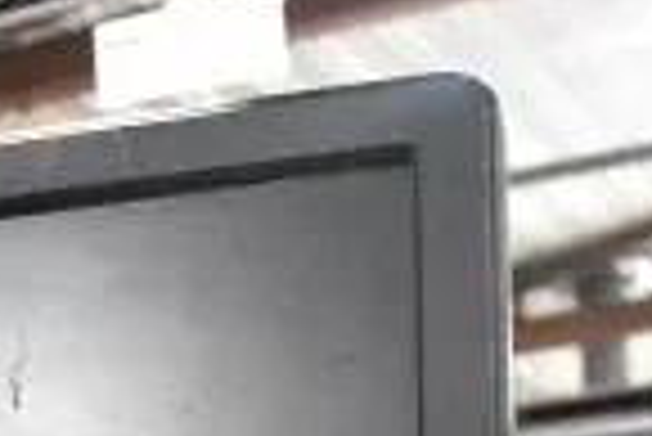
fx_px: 2284
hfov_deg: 15.3
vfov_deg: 10.0
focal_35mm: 126
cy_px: 897
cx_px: -252
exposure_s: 1/125
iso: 6400
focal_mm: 20
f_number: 5.6
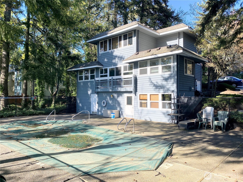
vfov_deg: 53.1
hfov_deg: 67.3
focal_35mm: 26
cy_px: 91
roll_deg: -0.4
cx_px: 122
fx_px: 183
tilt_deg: +0.8
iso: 32
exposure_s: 1/728
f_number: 1.8
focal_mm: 4.25
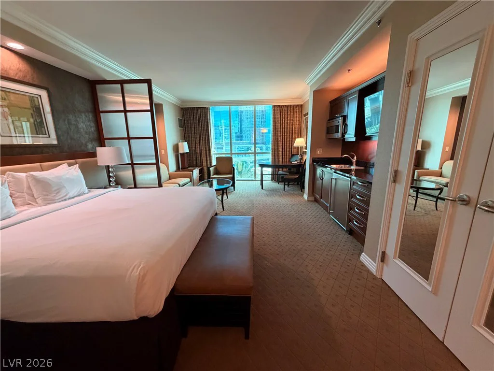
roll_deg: +1.4
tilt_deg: -12.6
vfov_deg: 85.7
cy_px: 186
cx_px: 247
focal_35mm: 14
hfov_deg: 102.1
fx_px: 200
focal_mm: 2.22
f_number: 2.2
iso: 500
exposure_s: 1/60
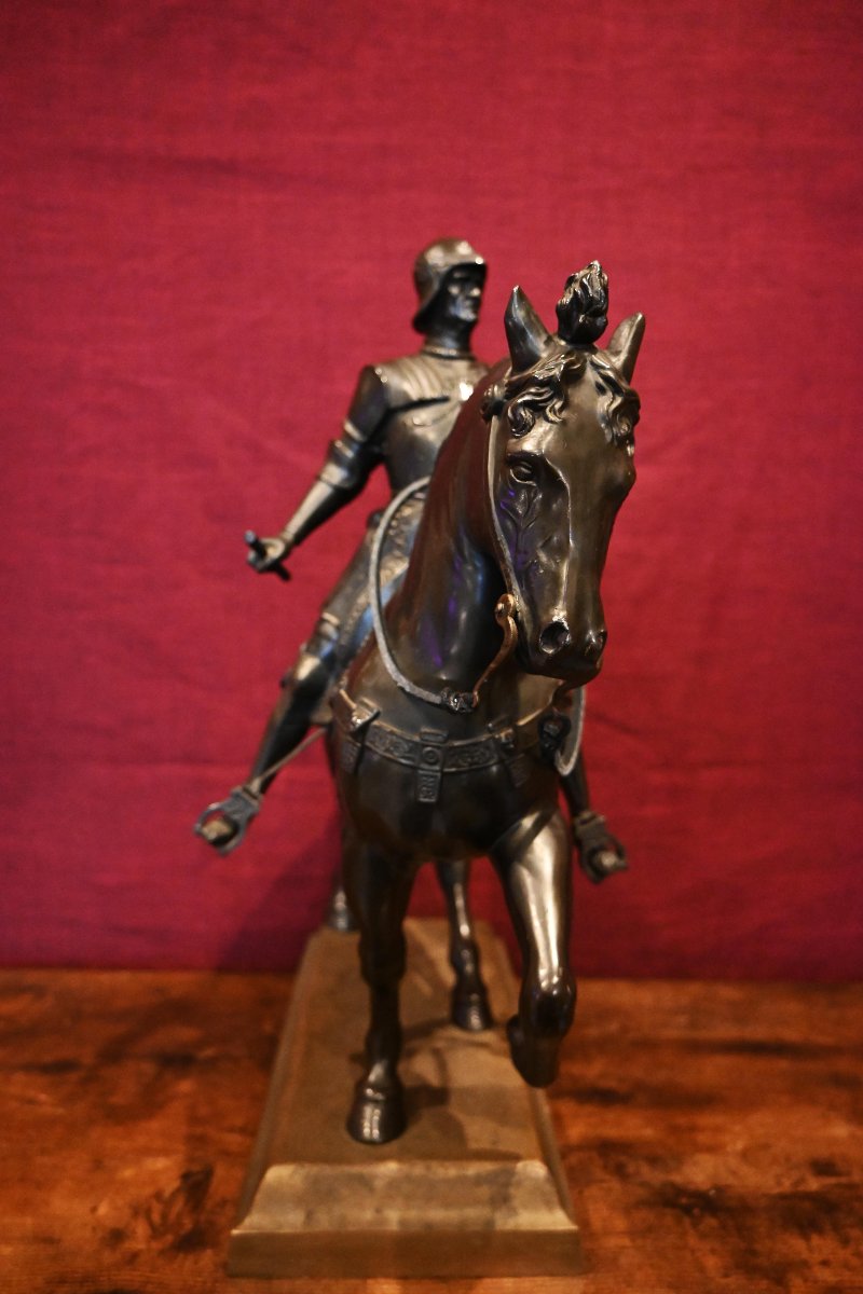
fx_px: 863
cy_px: 647
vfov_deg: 73.7
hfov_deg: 53.1
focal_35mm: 24
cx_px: 432
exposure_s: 1/60
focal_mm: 16
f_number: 3.5
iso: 5600
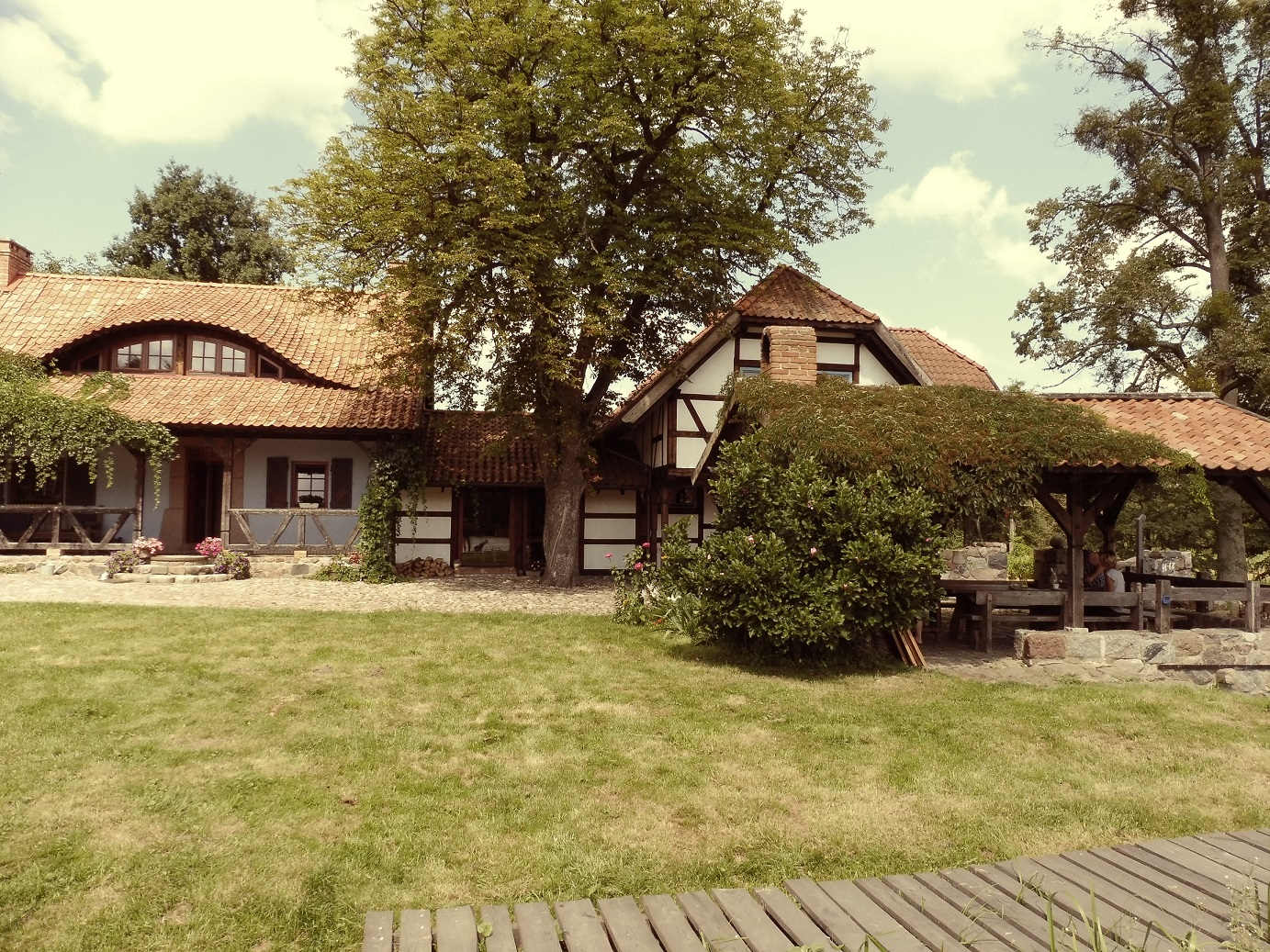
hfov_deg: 71.6
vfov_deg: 56.8
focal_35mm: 24
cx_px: 635
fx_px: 880
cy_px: 476
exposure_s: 1/320
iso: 100
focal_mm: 4.3
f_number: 4
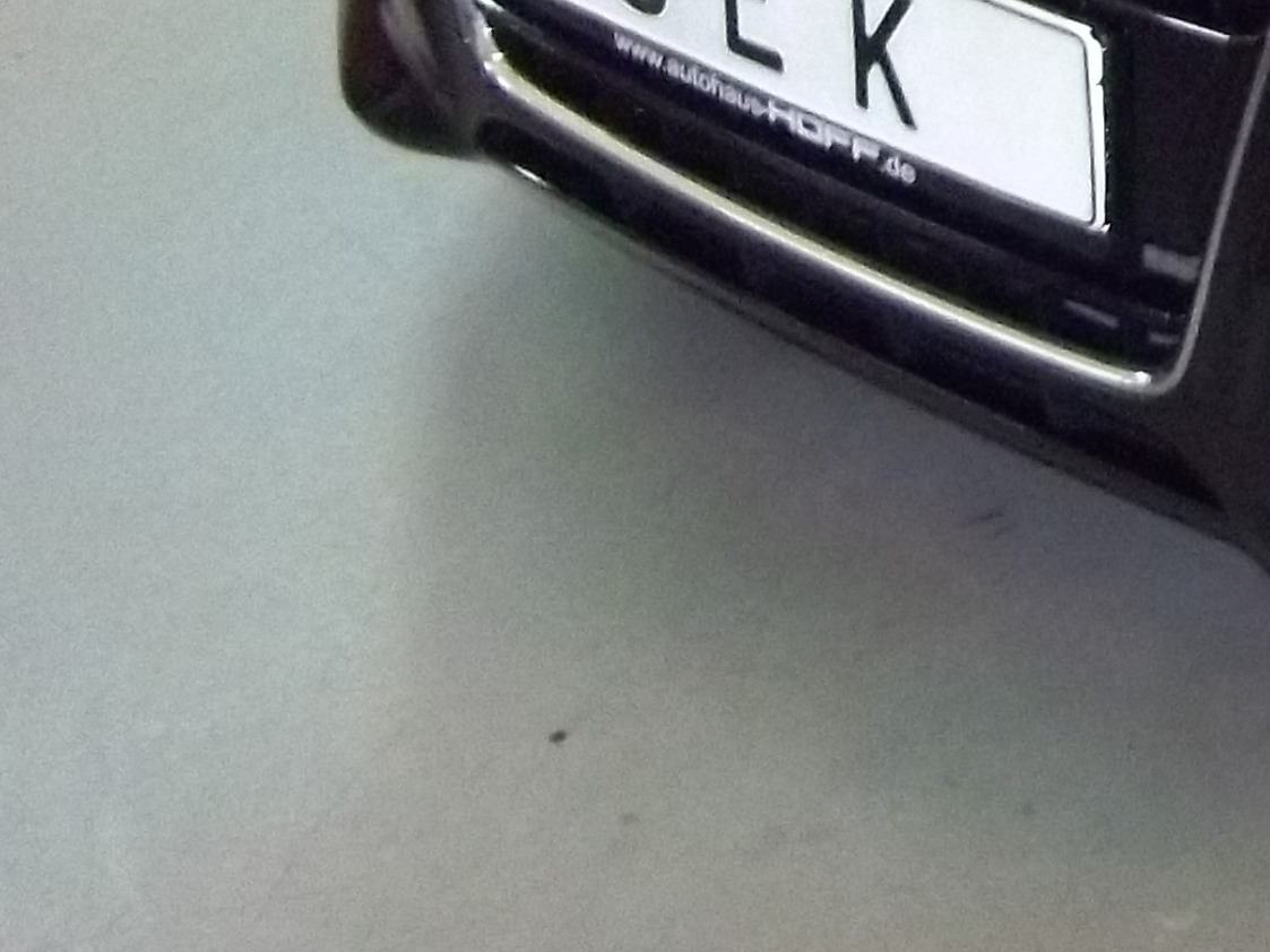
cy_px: -657
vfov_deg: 12.1
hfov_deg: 15.1
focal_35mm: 114
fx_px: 4182
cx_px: 2253
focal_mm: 5.7
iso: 400
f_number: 2.9
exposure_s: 1/30
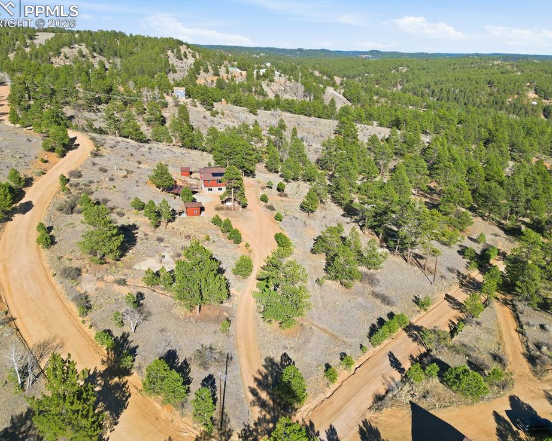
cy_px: 224
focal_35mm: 26
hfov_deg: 66.0
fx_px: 425
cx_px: 265
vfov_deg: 54.9
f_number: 1.7
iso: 120
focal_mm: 6.7
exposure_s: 1/2500
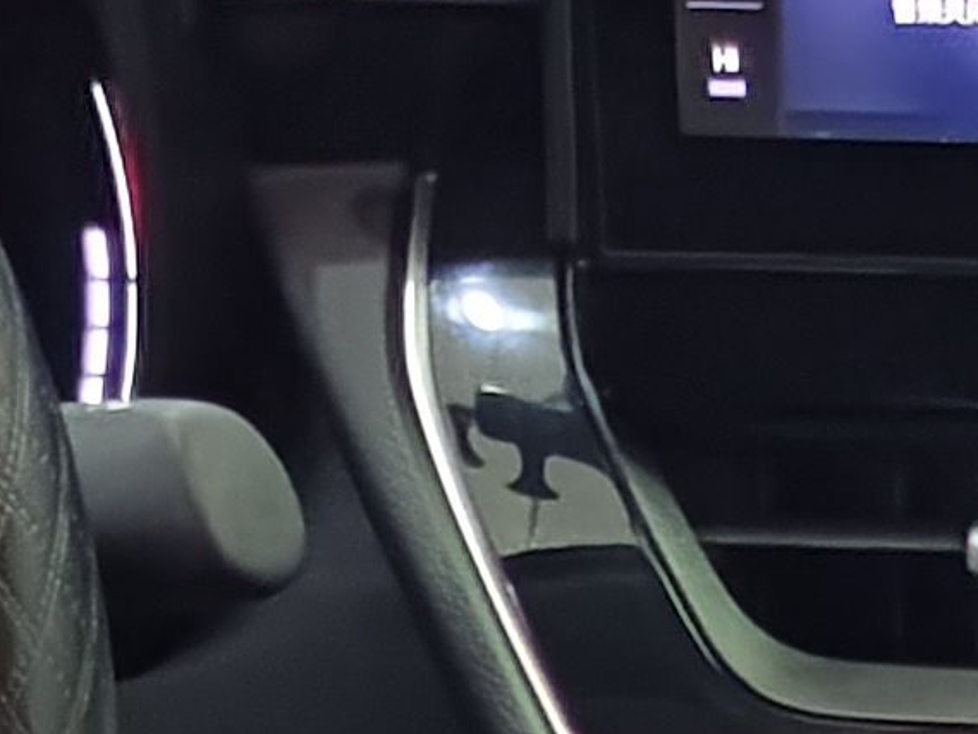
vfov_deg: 7.8
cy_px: 2008
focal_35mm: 172
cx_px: 1363
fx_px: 4861
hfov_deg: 11.1
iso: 1101
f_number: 1.88
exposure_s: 1/14.3
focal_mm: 5.56
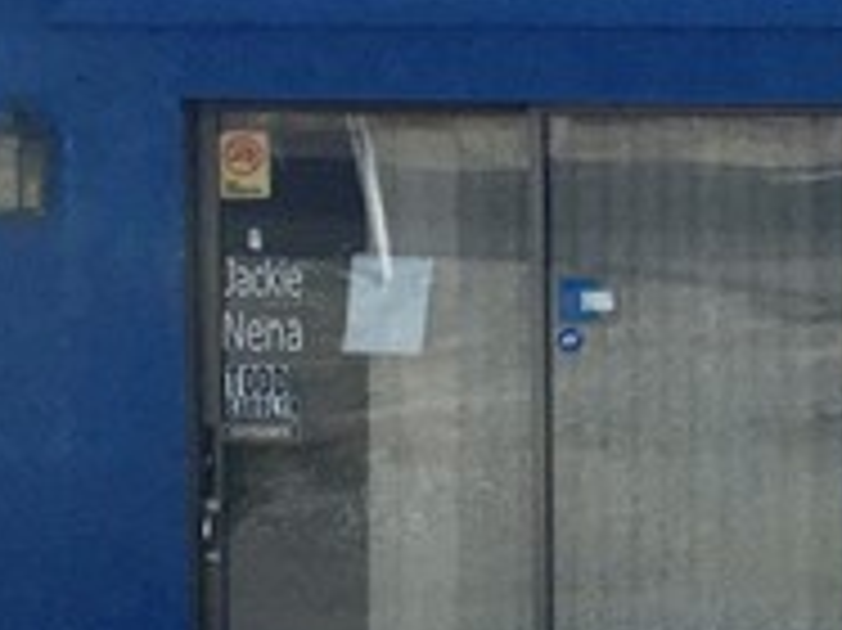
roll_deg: -0.4
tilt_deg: -1.2
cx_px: 1914
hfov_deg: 10.8
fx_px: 3865
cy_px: 328
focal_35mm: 159
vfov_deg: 9.3
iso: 25
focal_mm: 4.15
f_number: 2.2
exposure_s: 1/2564
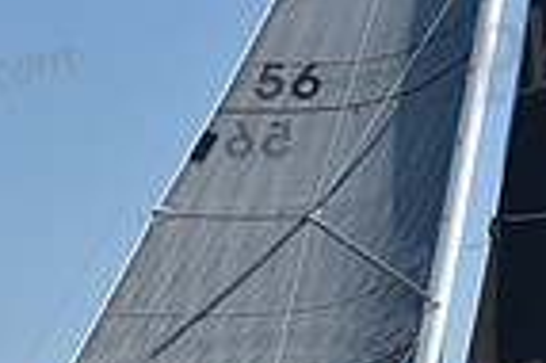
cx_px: 275
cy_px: 609
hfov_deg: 7.3
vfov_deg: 4.8
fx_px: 4302
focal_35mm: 284
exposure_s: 1/1000
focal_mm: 70
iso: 200
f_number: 8
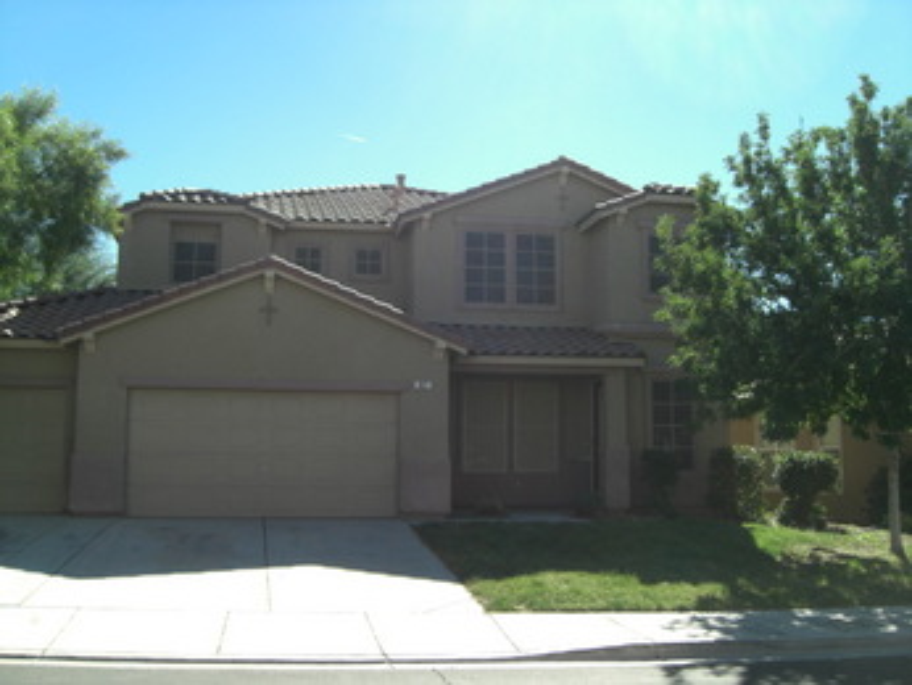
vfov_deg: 37.8
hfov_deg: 48.9
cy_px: 342
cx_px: 456
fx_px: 1002
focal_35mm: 38
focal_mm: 7.9
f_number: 4
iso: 80
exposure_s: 1/400
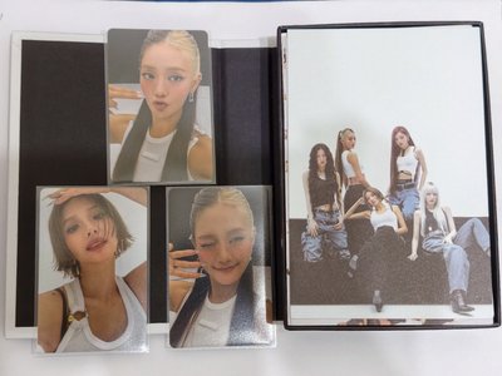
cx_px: 251
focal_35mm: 48
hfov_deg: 39.7
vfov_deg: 30.3
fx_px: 696
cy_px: 188
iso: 361
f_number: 1.57
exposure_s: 1/59.9
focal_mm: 7
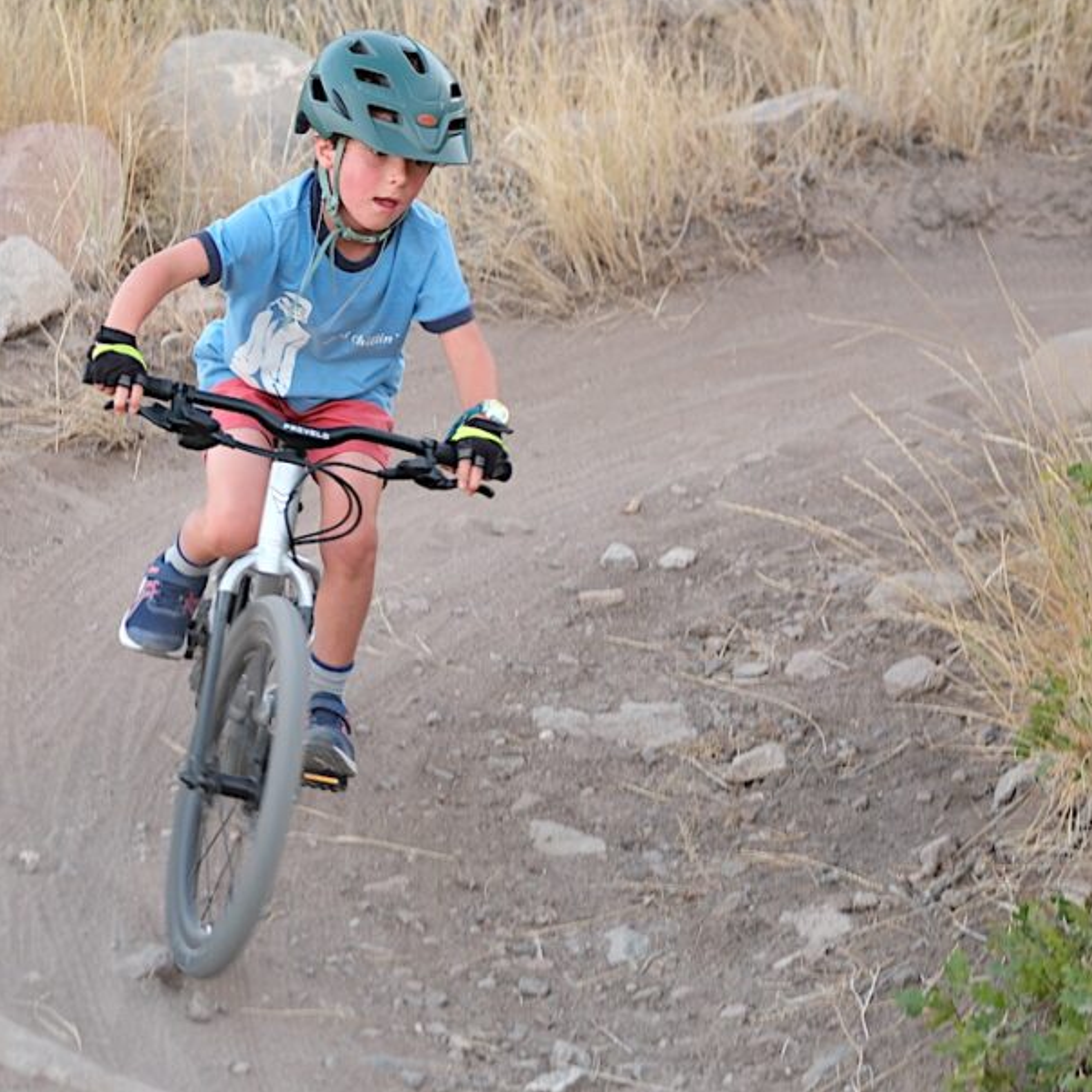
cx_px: 374
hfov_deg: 16.1
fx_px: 3855
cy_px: 583
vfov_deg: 16.1
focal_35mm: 108
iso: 320
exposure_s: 1/75
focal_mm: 50
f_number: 2.8
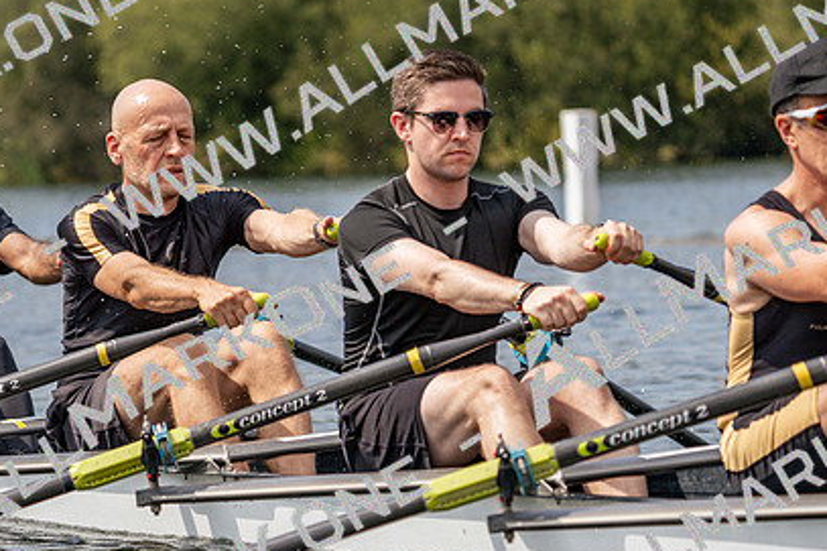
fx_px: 6544
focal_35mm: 285
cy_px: 237
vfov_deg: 4.8
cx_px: 352
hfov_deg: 7.2
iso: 250
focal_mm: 200
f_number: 5.6
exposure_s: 1/1600
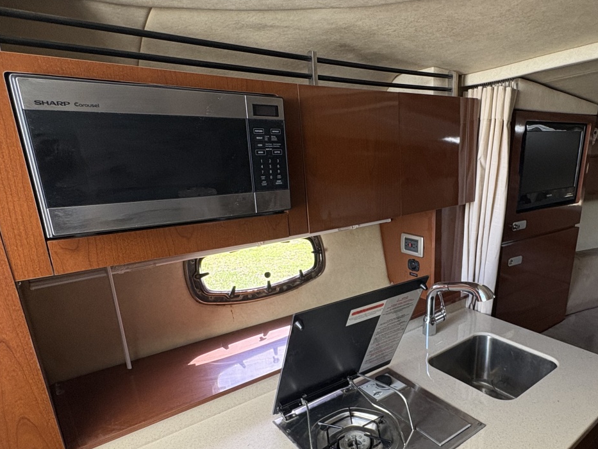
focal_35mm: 24
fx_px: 415
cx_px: 381
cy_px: 271
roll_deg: +1.7
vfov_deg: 56.4
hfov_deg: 70.2
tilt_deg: -15.3
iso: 200
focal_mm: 2.22
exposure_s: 1/99
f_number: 2.2
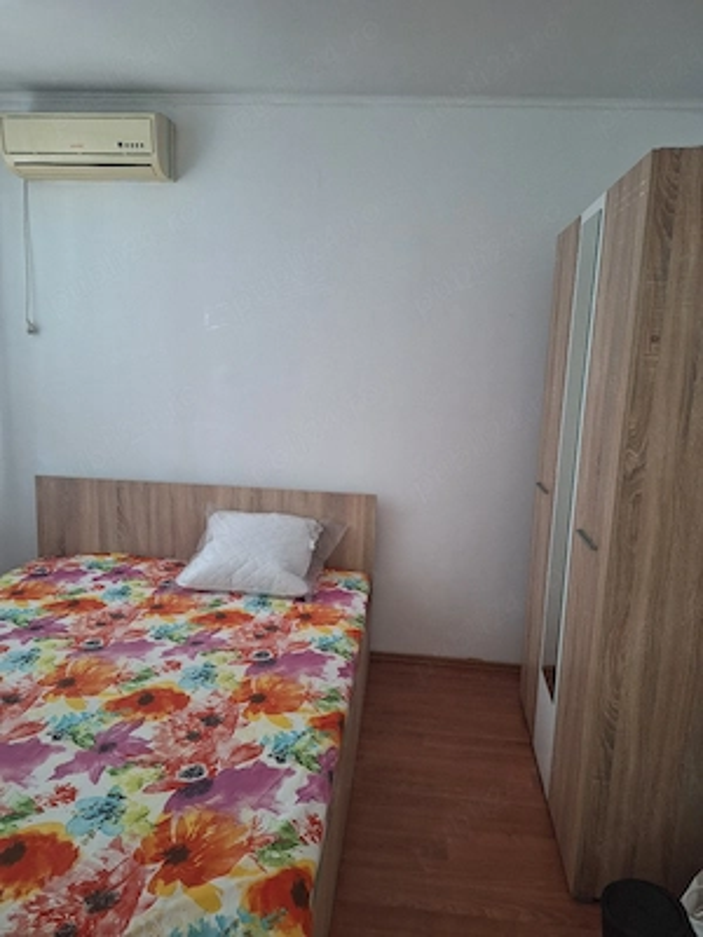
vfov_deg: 73.9
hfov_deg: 58.9
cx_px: 352
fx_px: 623
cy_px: 468
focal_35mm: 23
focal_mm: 5.54
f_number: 1.8
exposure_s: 1/24
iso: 320
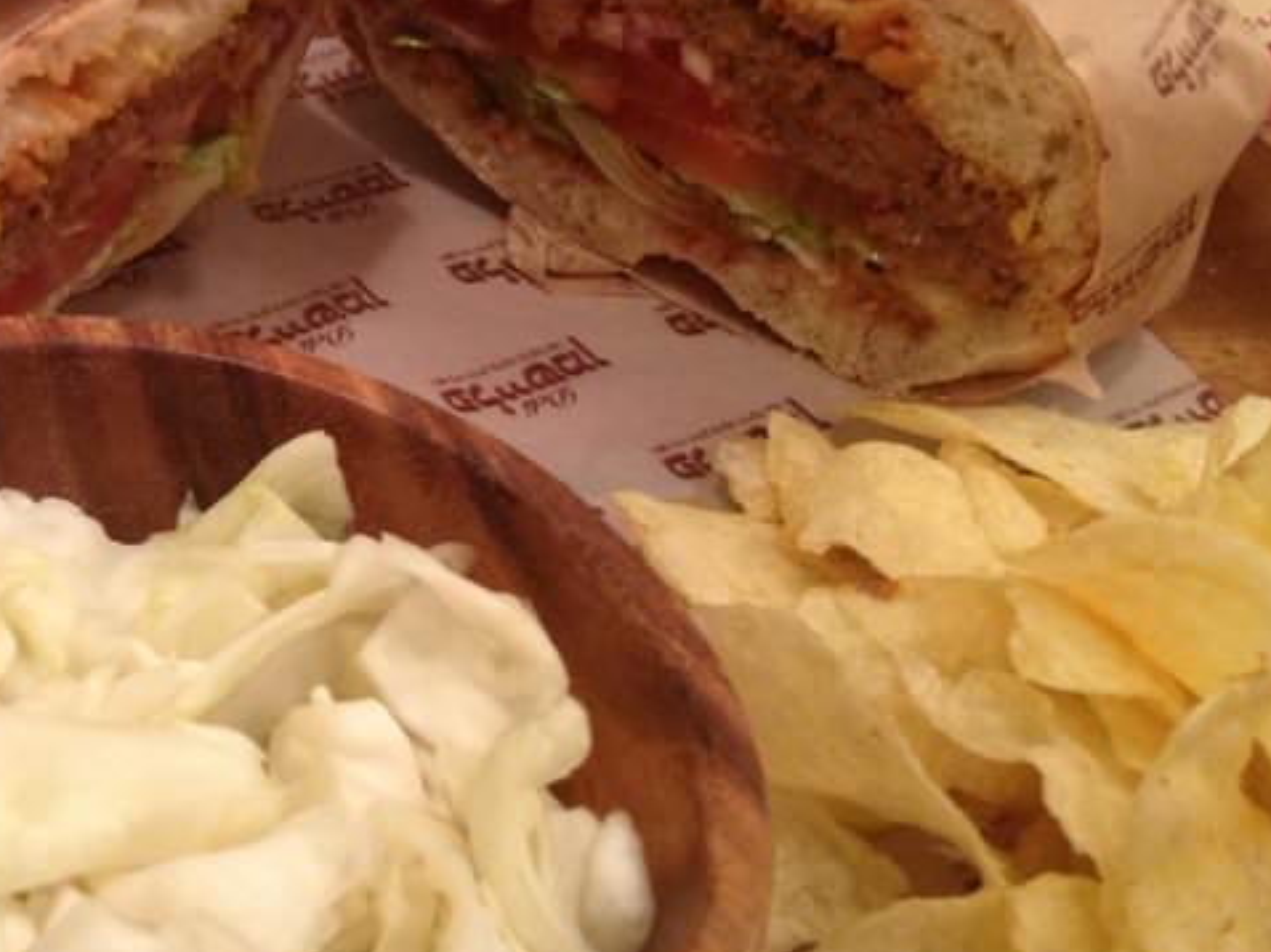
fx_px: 2752
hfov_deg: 25.2
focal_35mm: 75
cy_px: 226
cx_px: 133
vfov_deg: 19.5
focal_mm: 4.28
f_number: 2.4
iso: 125
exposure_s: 1/20
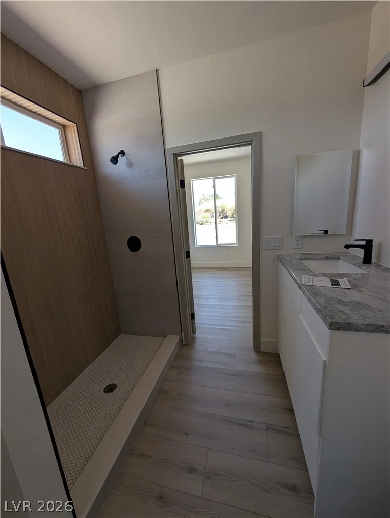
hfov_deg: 94.7
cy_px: 259
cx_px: 195
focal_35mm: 12
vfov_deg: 110.4
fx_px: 180
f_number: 1.7
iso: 68
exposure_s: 1/359
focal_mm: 2.02
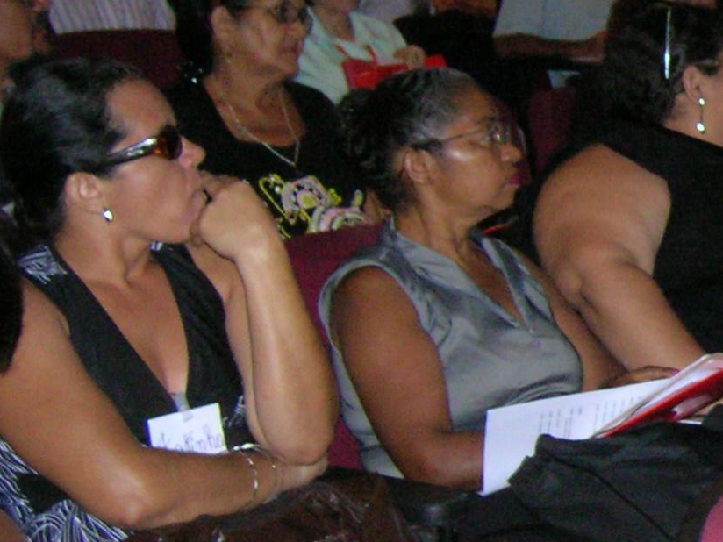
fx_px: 2235
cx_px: 1016
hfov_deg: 17.0
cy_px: 270
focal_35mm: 107
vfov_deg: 13.8
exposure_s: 1/60.1
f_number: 2.9
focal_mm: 5.7
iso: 200
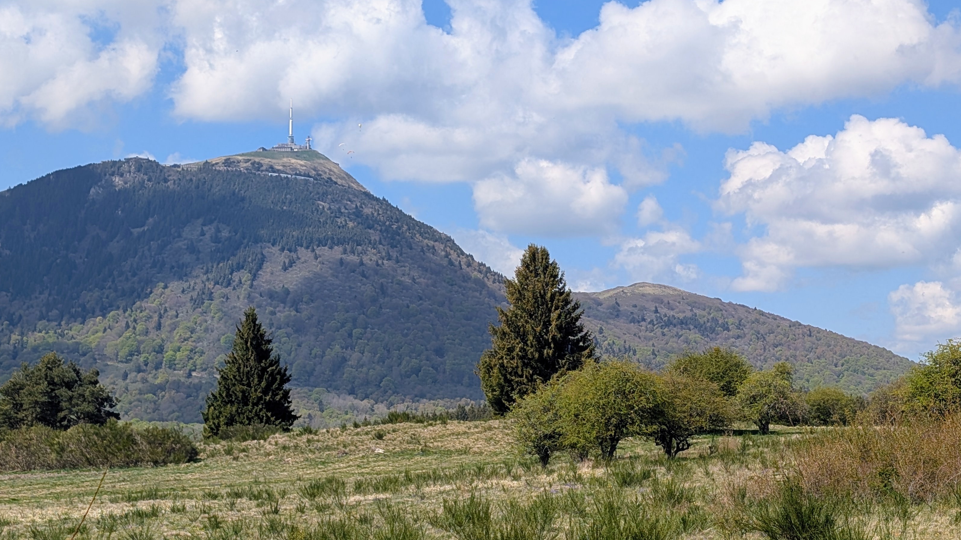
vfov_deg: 17.7
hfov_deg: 31.0
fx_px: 1733
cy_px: 322
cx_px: 545
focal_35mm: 68
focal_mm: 6.9
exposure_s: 1/1359
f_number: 1.68
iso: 23
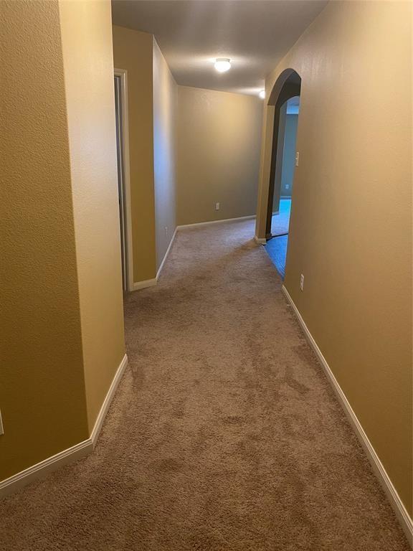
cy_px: 276
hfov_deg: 53.1
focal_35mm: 26
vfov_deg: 67.3
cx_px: 206
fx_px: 414
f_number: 1.8
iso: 320
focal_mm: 4.25
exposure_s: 1/60
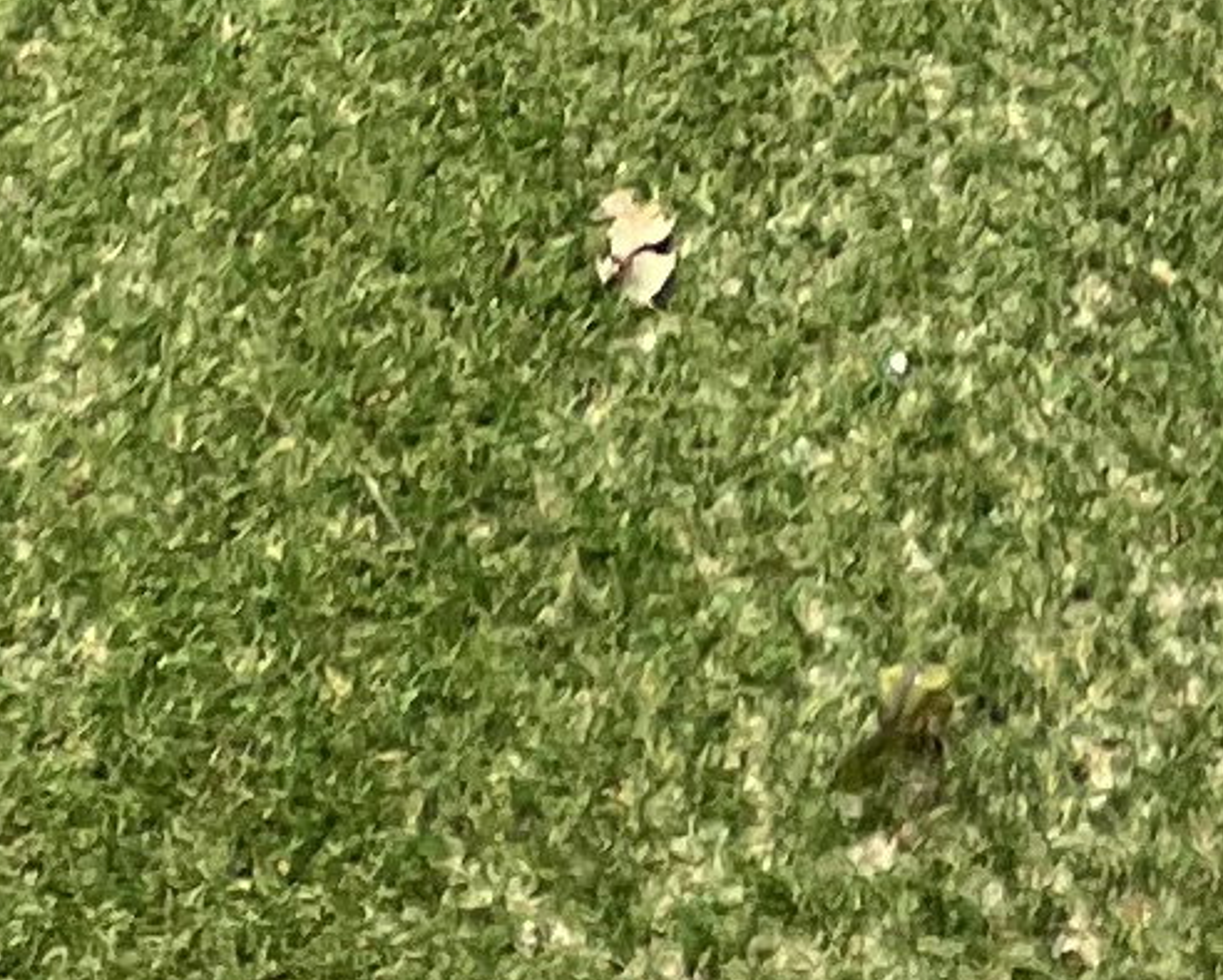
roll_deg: +0.5
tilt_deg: -11.7
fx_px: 7532
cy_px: -3960
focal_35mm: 208
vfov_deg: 5.5
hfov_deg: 9.0
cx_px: 1946
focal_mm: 5.1
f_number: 1.6
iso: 40
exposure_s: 1/218
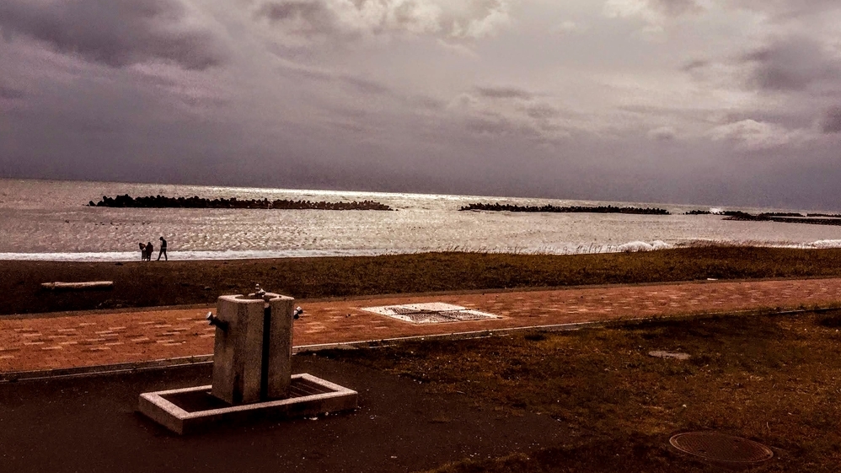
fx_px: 847
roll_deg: -3.6
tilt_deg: +2.7
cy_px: 137
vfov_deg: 30.8
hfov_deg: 52.7
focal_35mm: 38
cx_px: 455
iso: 32
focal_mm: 4.15
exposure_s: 1/6623
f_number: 2.2
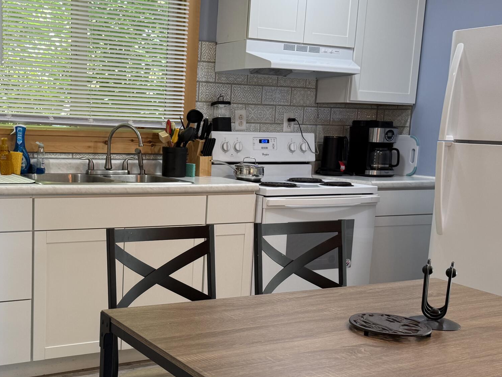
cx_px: 151
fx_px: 696
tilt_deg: -10.0
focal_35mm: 48
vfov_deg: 30.1
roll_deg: -2.9
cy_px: 243
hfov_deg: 39.0
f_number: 1.78
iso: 125
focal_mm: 6.76
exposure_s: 1/60
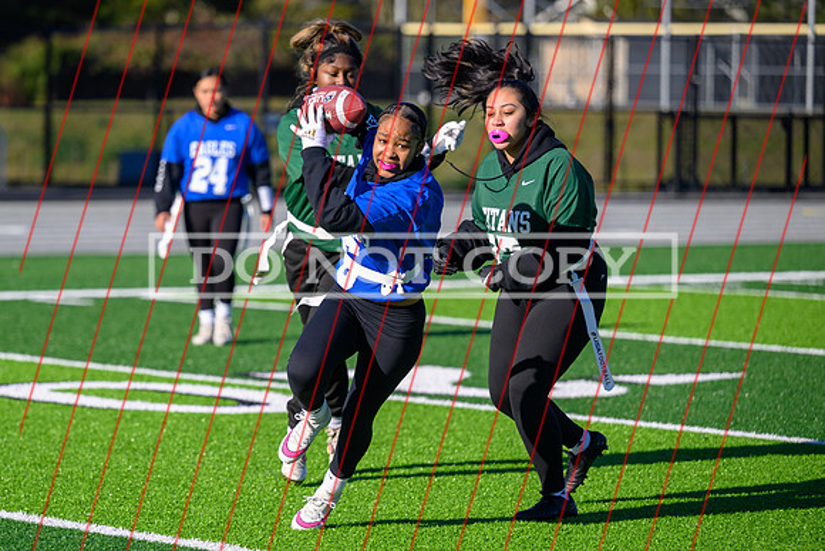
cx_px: 322
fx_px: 3981
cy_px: 319
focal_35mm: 174
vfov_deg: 7.9
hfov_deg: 11.8
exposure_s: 1/1000
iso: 80
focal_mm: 140
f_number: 2.8
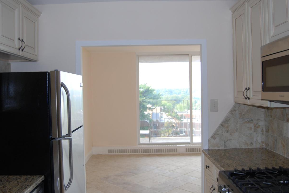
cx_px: 139
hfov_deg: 58.6
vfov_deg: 41.2
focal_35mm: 32
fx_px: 257
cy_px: 99
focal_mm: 18
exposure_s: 1/60
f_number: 3.5
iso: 200
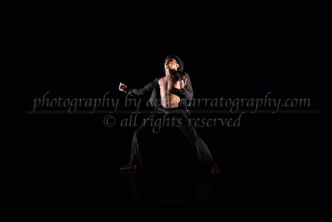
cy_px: 102
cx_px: 169
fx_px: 902
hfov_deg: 20.9
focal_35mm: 98
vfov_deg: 14.0
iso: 5000
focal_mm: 70
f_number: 3.2
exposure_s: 1/500
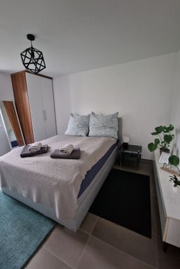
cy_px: 135
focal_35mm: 14
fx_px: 105
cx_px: 83
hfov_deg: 81.2
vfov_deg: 104.2
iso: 800
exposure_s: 1/25
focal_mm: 2.2
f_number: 2.2
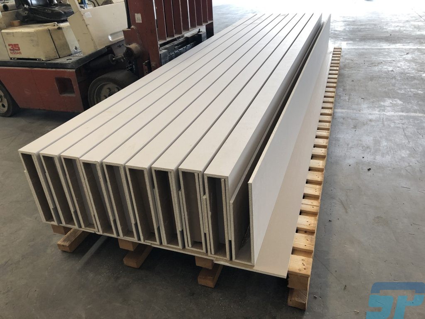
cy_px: 160
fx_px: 344
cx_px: 212
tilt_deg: -27.5
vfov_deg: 49.7
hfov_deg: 63.4
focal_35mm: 28
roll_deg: +4.1
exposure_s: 1/50
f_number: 1.8
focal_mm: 3.99
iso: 32
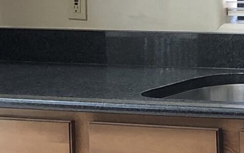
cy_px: -30
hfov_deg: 10.1
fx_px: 1244
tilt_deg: -3.7
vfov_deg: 7.0
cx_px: 531
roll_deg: -0.2
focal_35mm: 187
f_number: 1.8
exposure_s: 1/30
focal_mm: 3.99
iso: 32
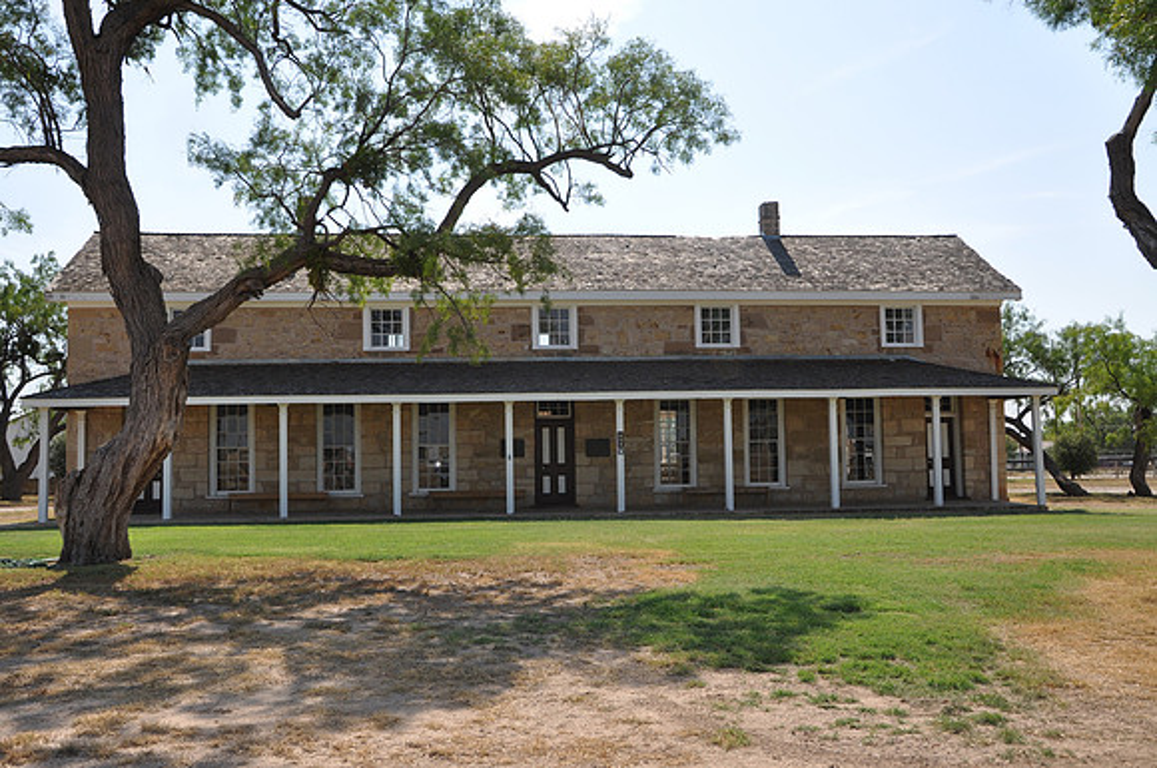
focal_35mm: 33
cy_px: 384
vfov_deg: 39.9
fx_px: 1059
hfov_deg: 57.3
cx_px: 578
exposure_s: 1/200
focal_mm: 22
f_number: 10
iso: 200
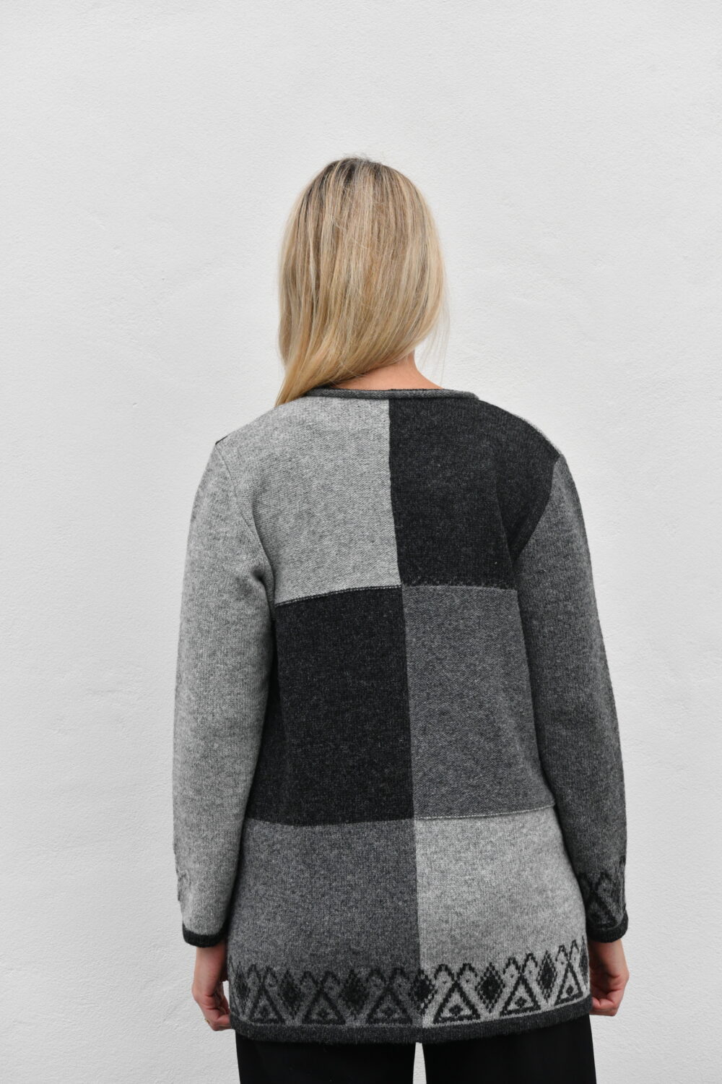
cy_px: 542
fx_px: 2106
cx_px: 361
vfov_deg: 28.8
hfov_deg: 19.5
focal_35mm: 70
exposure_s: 1/350
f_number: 9.5
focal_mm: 70
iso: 1600
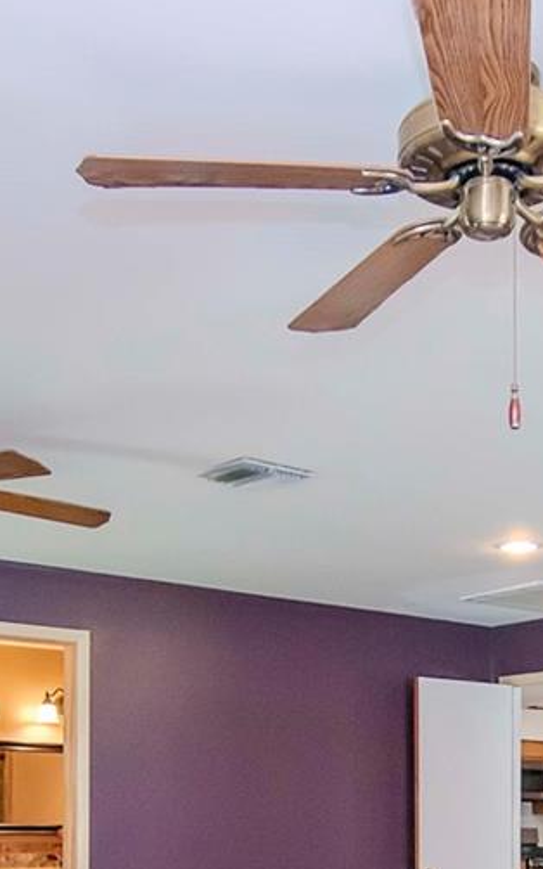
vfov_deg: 35.2
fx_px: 1269
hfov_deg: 24.1
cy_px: 807
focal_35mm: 54
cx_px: 346
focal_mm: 11
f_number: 4
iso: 1250
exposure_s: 1/100
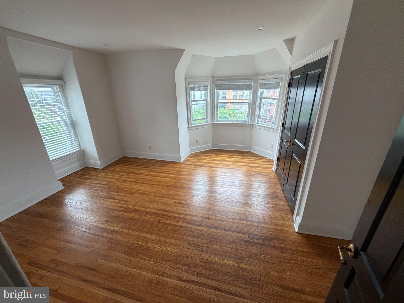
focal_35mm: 14
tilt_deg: -20.2
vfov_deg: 85.7
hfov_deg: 102.1
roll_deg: +1.2
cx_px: 202
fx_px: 163
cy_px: 152
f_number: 2.2
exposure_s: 1/116
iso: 320
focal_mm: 2.22
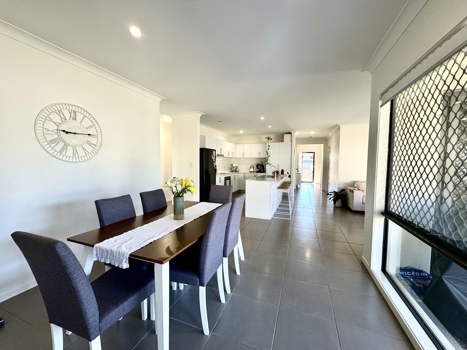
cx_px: 234
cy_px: 175
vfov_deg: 85.7
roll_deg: -0.4
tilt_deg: -3.3
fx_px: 189
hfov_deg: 102.1
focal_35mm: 14
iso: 125
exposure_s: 1/100
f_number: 2.2
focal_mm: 2.22
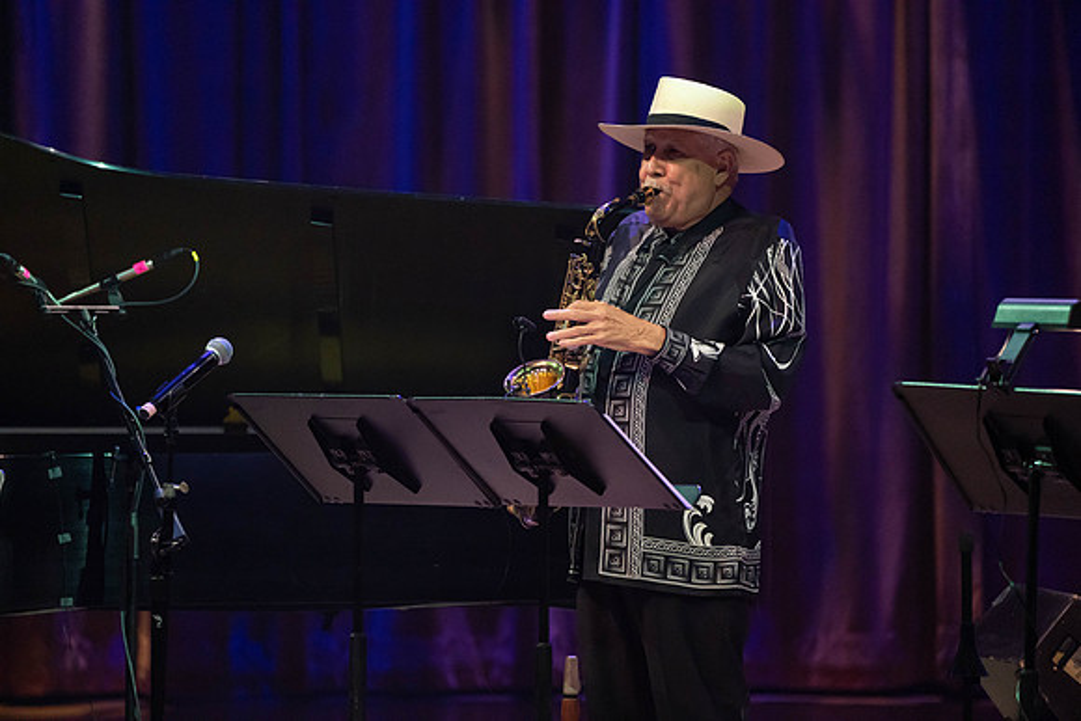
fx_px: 12013
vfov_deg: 3.4
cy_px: 360
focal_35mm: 400
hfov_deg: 5.2
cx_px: 540
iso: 3200
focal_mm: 400
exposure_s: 1/320
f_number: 5.6
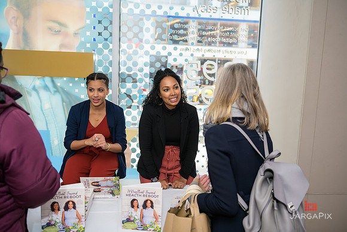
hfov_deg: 58.7
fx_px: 309
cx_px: 174
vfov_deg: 41.1
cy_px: 116
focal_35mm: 32
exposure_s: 1/125
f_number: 3.2
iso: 200
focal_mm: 32
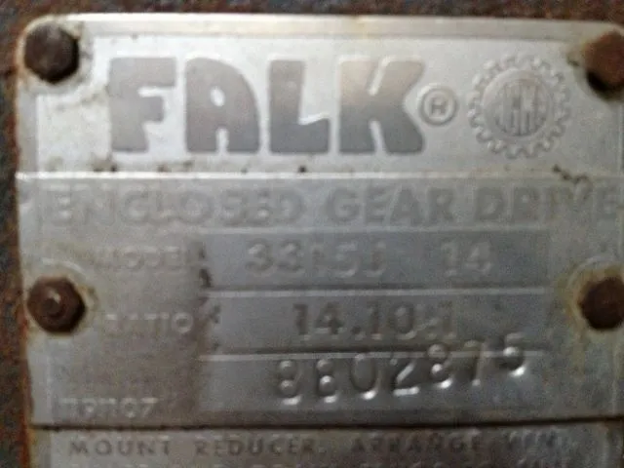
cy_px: 234
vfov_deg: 40.7
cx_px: 312
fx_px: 631
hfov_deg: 52.6
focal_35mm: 35
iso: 400
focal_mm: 4.28
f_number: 2.4
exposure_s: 1/15
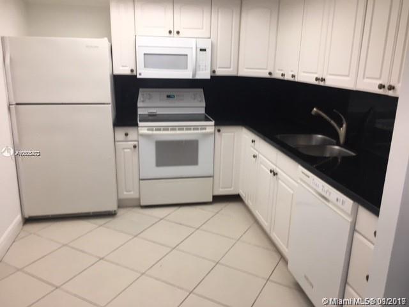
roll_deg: -1.3
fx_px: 343
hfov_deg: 61.7
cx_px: 204
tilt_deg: -14.9
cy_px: 154
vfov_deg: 48.2
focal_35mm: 29
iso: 64
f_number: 2.2
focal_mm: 4.15
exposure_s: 1/30
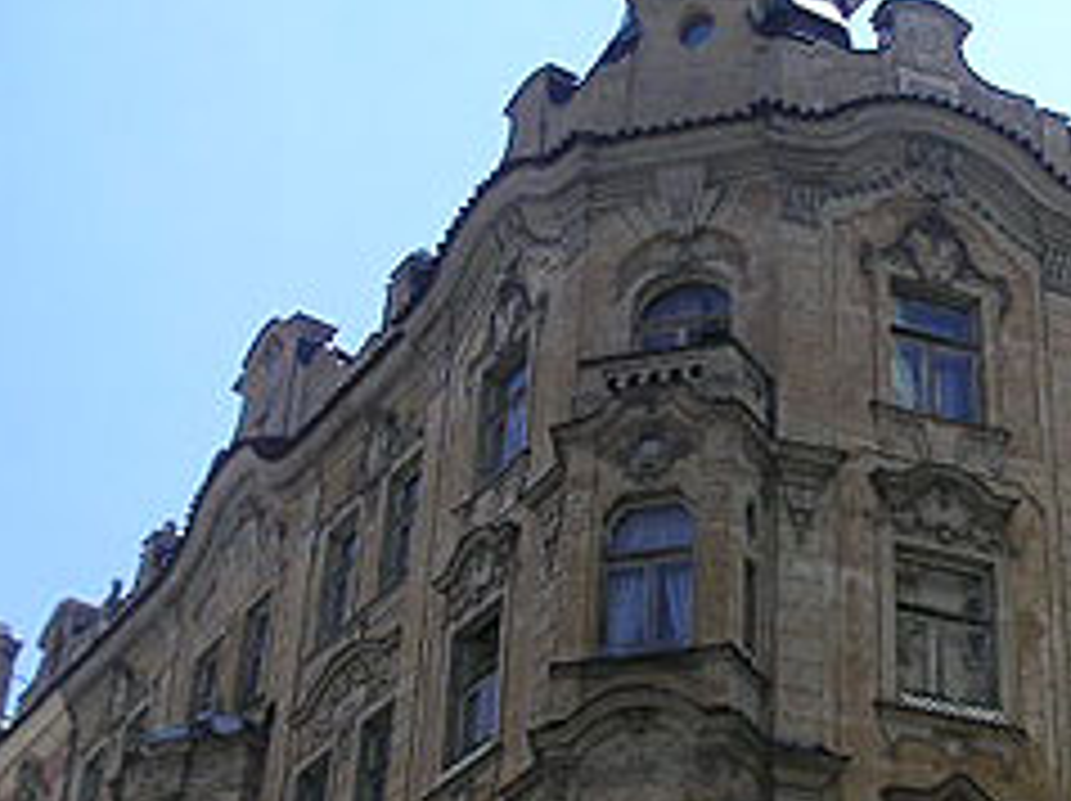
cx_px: 792
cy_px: 464
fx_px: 2225
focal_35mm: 72
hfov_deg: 26.7
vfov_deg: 20.4
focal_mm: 6
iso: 50
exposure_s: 1/180
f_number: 6.7
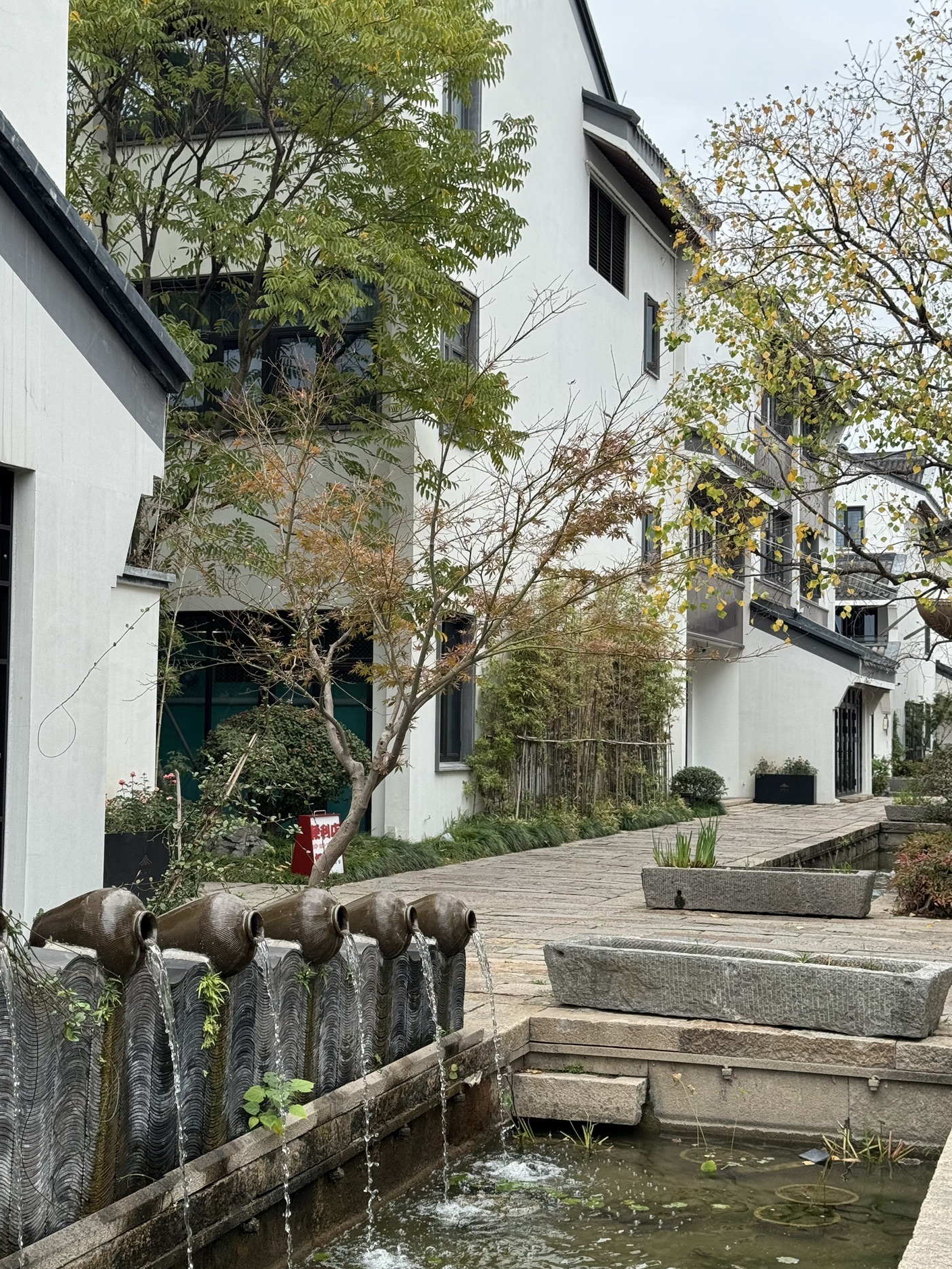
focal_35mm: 51
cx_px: 475
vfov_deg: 37.5
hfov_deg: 28.6
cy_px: 626
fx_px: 1870
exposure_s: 1/952
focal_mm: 6.86
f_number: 1.78
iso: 64
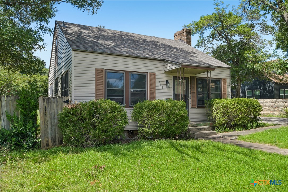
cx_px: 144
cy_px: 96
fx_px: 216
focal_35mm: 27
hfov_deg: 67.4
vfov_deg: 47.9
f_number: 8
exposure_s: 1/400
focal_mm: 18
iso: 400
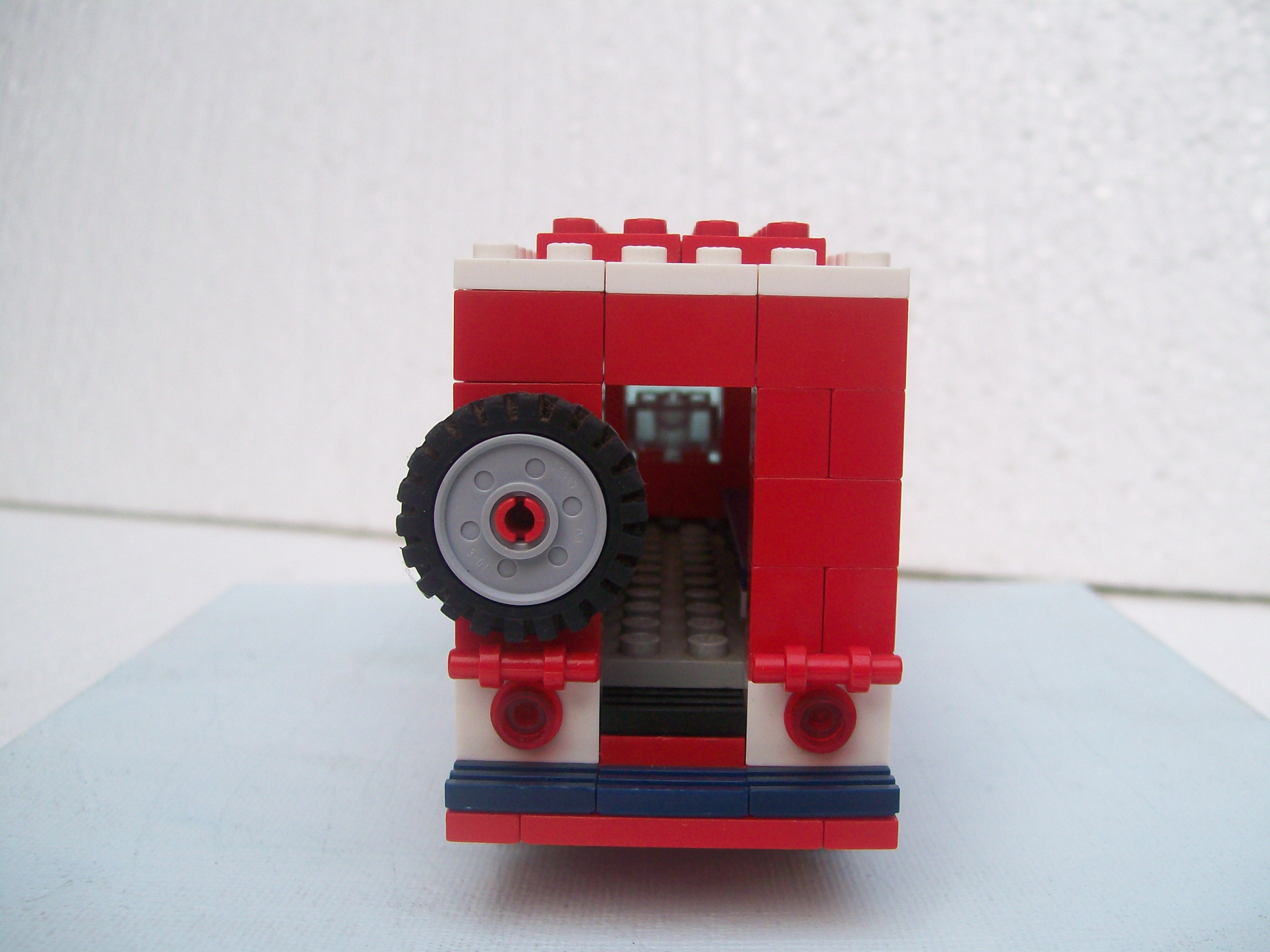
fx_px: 1321
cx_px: 635
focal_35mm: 36
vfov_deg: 39.7
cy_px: 476
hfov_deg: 51.4
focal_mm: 6
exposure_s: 1/124
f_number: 2.7
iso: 80
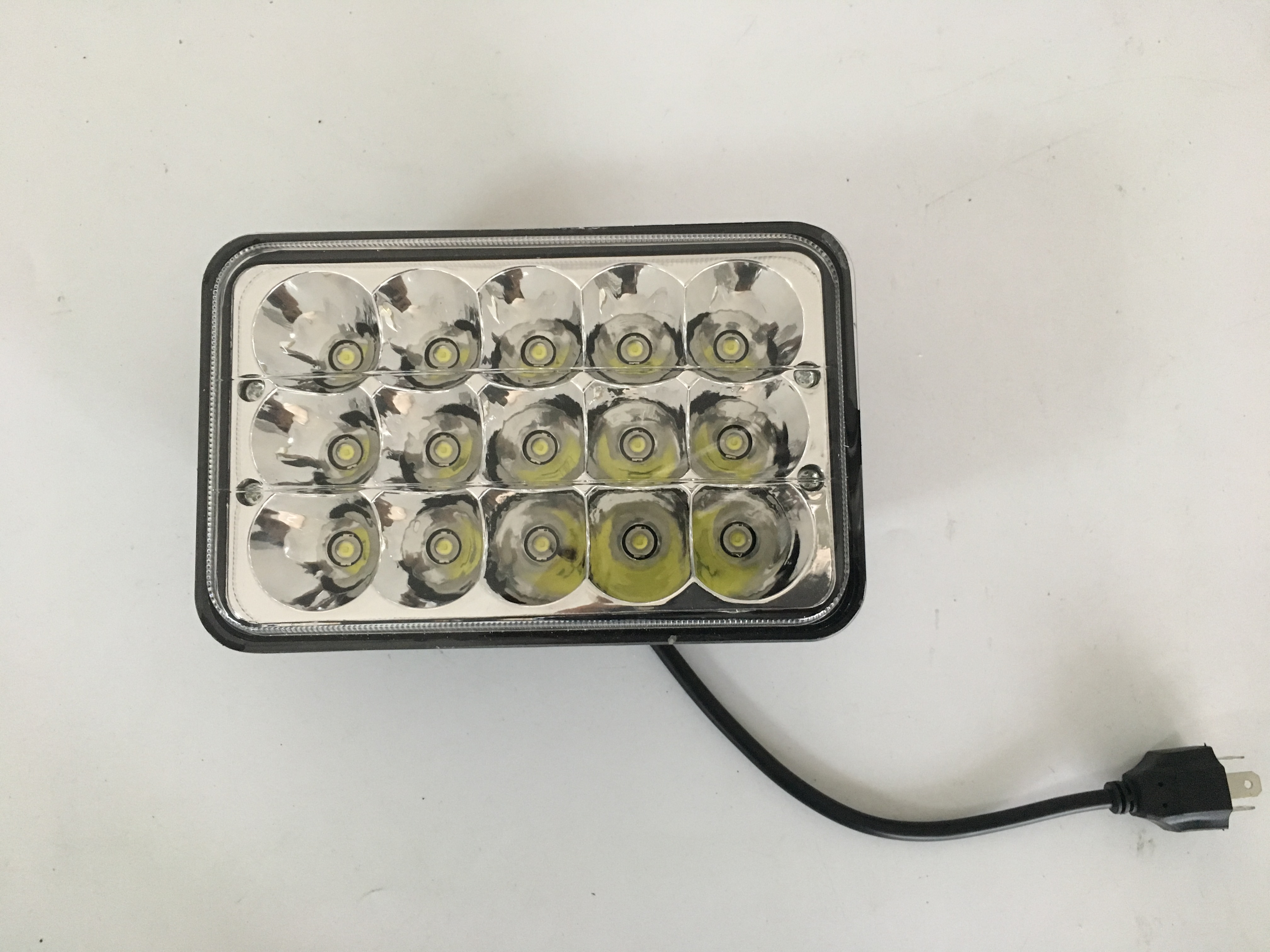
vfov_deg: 48.2
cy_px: 476
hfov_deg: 61.7
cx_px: 635
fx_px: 1064
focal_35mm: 29
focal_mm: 4.15
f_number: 2.2
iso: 200
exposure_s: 1/20
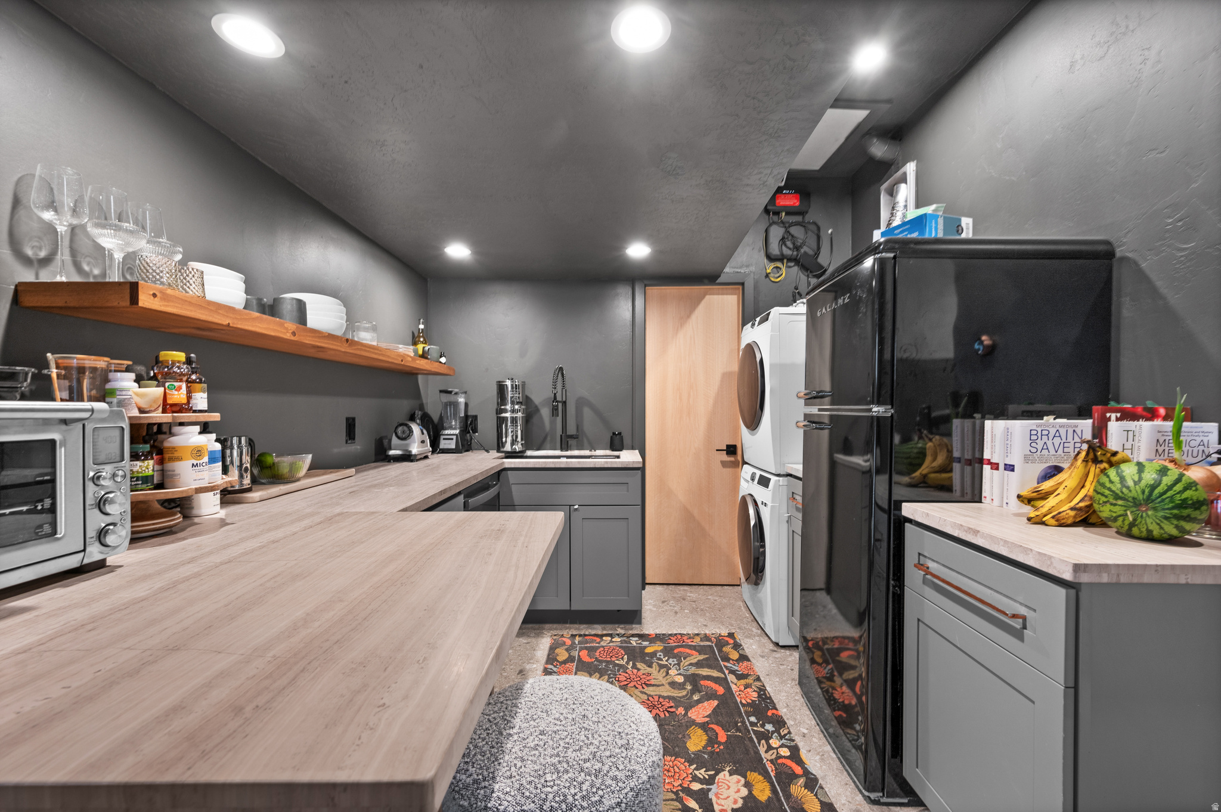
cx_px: 610
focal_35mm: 14
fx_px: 474
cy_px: 406
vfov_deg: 81.1
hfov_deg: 104.3
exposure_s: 1/2.5
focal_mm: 14
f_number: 7.1
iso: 320
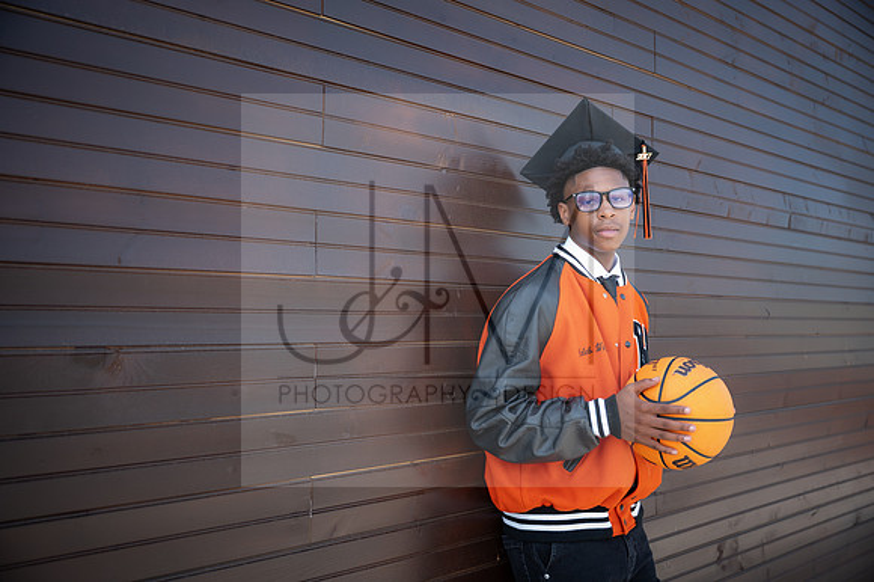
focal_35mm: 36
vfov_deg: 36.8
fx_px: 873
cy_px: 291
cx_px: 437
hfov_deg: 53.2
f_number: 2.8
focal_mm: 36
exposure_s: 1/200
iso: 50
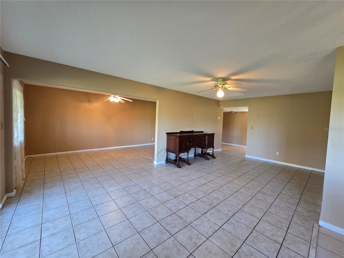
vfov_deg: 89.9
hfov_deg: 106.2
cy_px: 129
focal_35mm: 13
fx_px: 129
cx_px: 172
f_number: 2.2
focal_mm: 2.2
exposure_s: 1/60
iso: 250
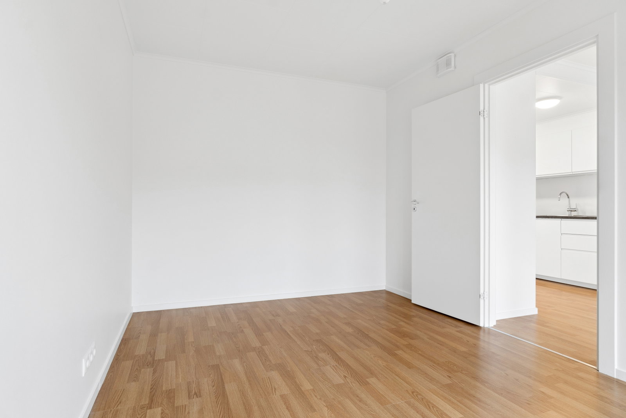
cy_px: 209
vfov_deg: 63.2
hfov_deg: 85.4
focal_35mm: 20
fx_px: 339
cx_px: 313
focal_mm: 13
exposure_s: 1/30
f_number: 8
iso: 200
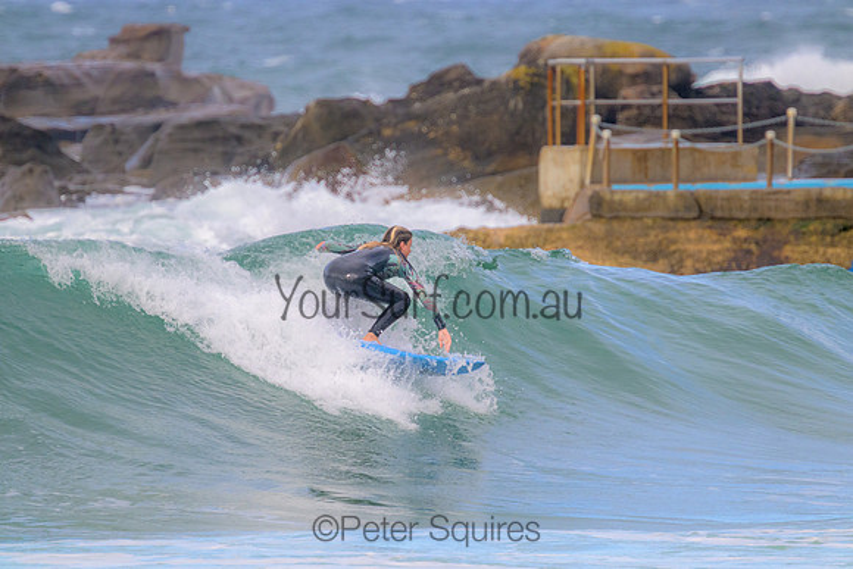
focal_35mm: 800
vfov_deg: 1.7
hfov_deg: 2.6
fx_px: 18959
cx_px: 426
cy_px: 284
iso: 1600
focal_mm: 800
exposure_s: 1/1250
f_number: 11
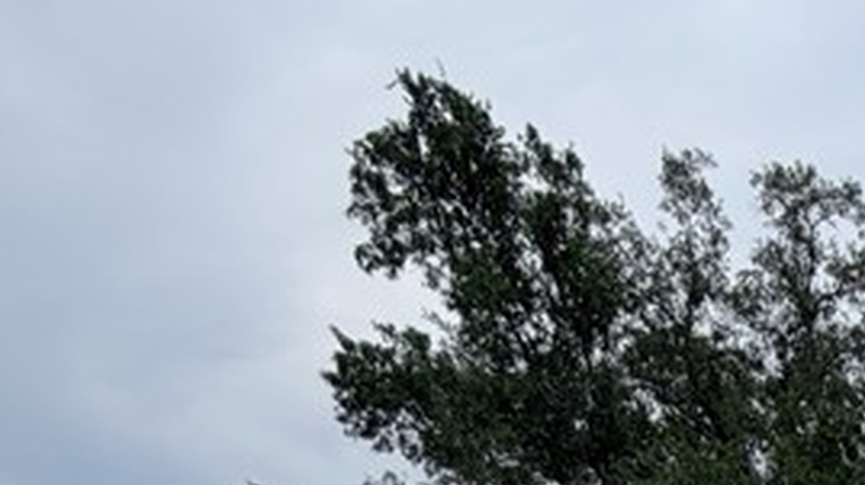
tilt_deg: -19.9
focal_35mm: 58
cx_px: 1135
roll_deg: +0.6
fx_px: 1330
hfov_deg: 29.0
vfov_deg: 12.3
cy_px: 1355
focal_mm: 2.22
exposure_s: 1/1745
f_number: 2.2
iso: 20
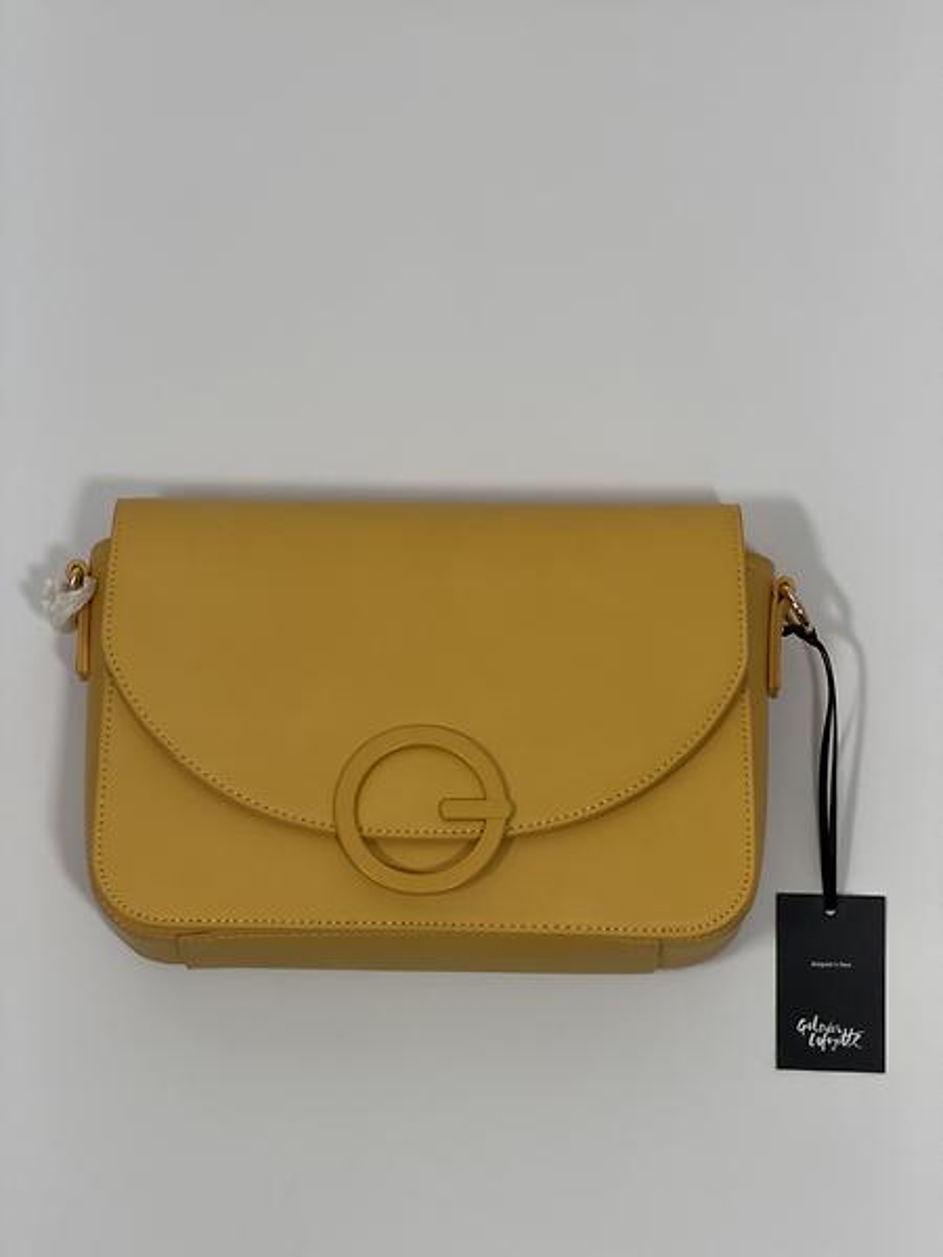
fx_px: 3632
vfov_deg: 19.6
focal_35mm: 100
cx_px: 472
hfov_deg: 14.8
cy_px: 628
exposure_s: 1/121
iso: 125
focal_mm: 16.89
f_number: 2.8
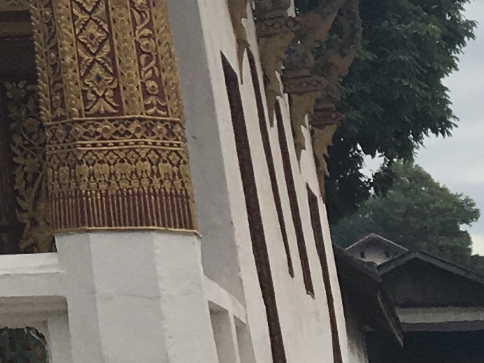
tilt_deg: +17.6
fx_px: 2363
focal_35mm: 169
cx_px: -583
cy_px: -289
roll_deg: +1.1
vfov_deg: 8.5
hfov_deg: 10.4
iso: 25
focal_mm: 4.15
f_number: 2.2
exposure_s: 1/353
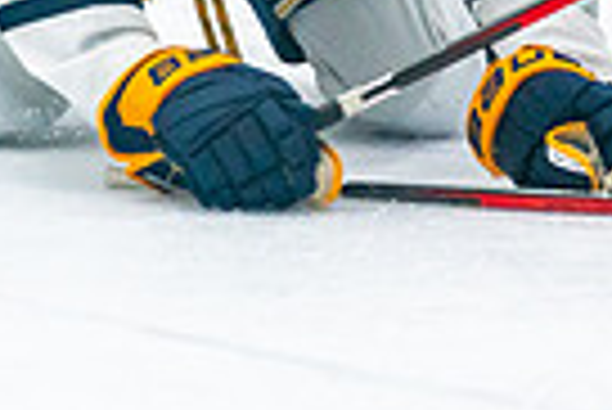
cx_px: 1022
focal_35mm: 730
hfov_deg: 2.8
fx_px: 12423
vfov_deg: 1.9
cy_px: -362
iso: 3200
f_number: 2.8
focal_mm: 155
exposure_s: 1/1250
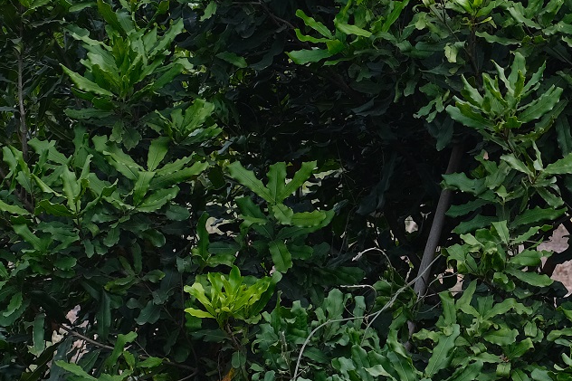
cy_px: 151
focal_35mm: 161
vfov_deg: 8.5
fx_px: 2557
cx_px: 549
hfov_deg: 12.6
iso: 400
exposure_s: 1/500
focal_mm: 35
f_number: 5
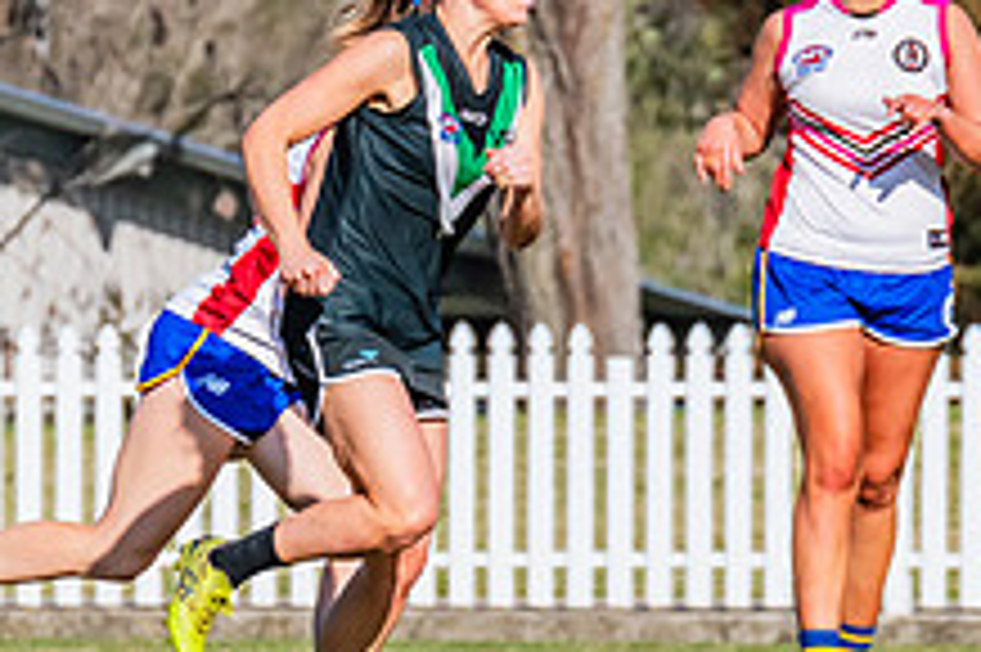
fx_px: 42177
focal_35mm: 1549
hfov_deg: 1.3
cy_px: 248
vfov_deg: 0.9
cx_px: 477
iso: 800
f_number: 13
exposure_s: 1/1600
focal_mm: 420
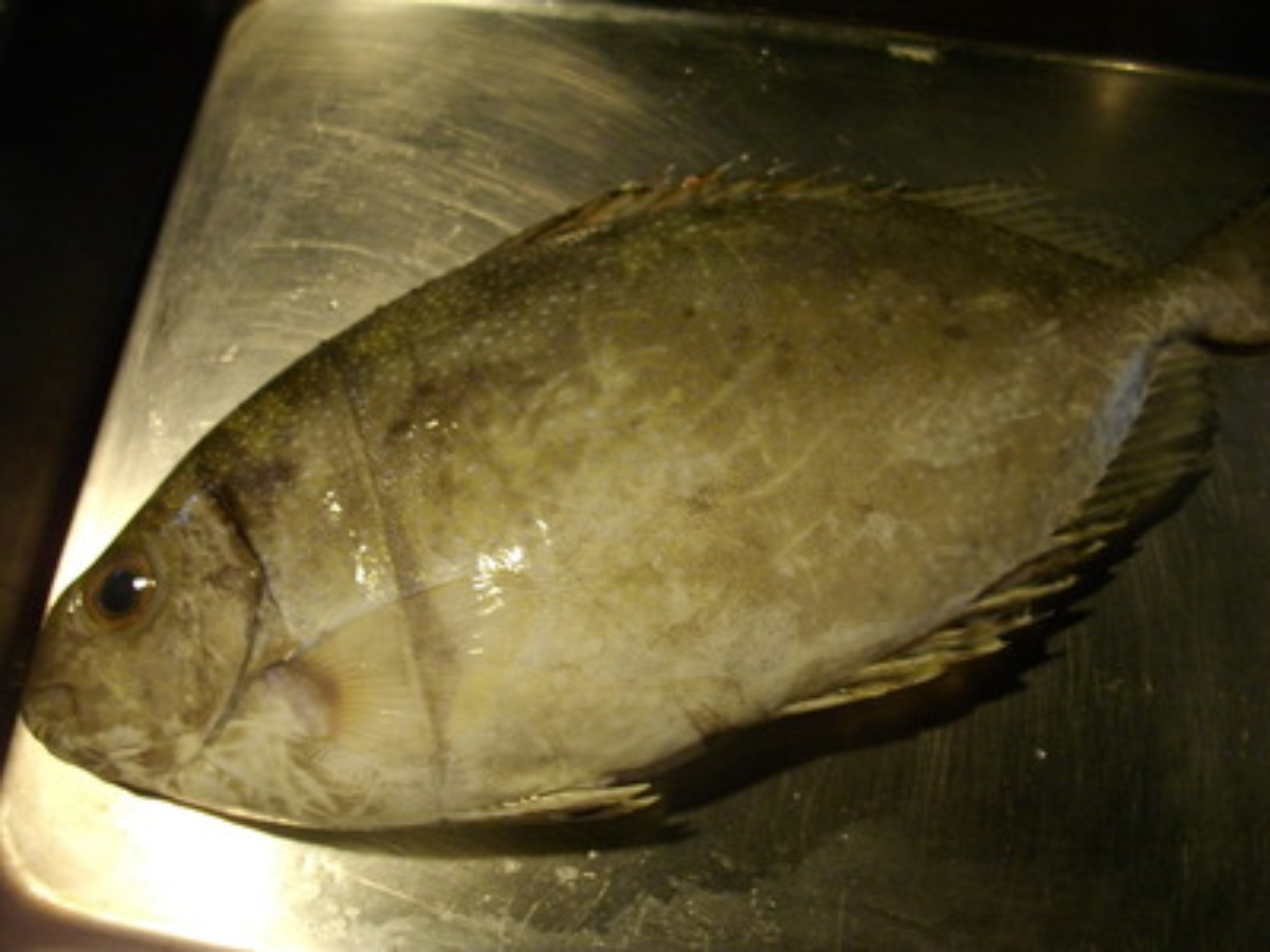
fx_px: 1357
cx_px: 635
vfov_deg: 38.7
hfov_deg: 50.1
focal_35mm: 37
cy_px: 476
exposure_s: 1/50
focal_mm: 6.2
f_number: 2.8
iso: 217
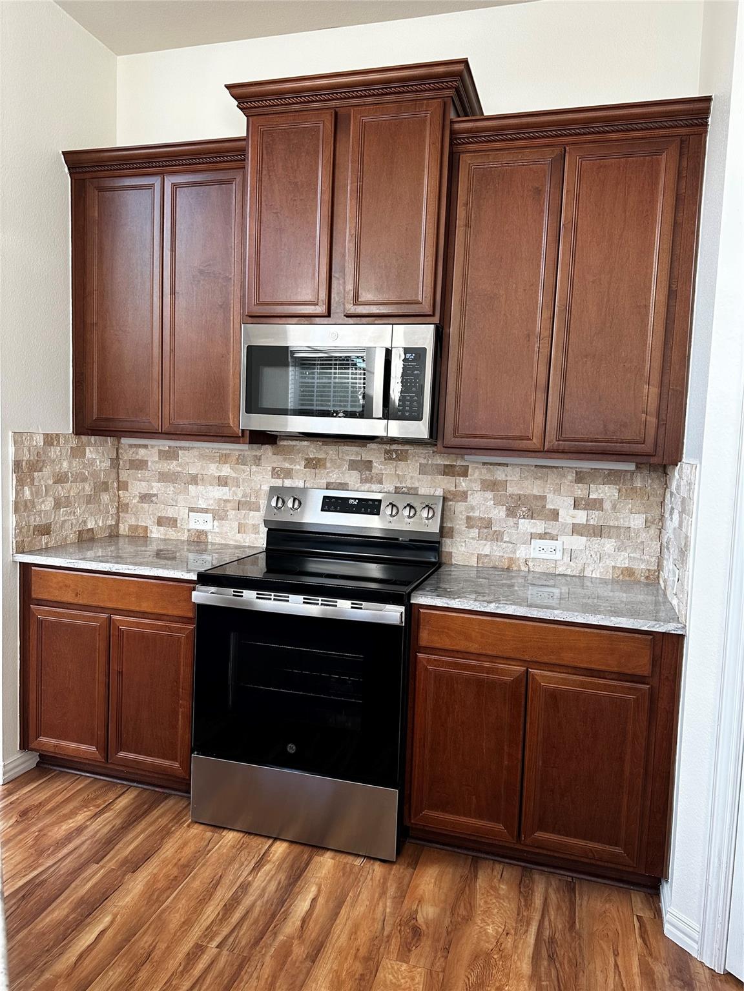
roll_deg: -1.7
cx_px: 372
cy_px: 496
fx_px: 688
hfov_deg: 56.8
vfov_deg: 71.6
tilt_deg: -2.9
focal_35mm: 24
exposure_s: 1/121
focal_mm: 6.86
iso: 160
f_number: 1.78
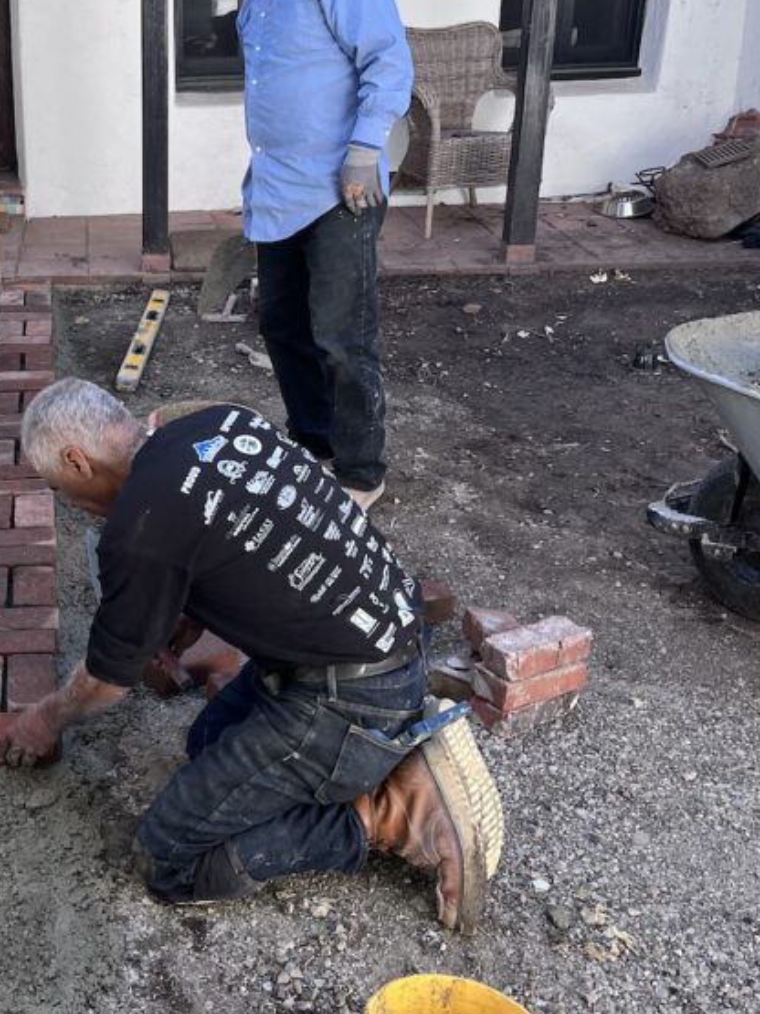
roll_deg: +1.2
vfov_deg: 39.7
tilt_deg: -22.6
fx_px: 1406
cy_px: 501
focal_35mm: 48
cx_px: 79
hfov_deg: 29.1
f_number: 1.6
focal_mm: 5.1
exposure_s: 1/292
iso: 40
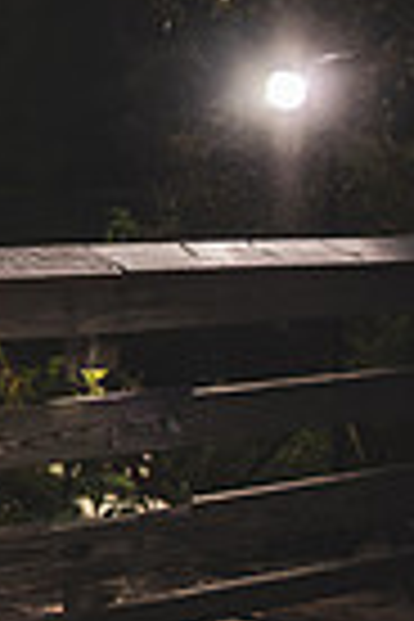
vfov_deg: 19.9
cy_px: 178
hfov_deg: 9.9
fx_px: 1759
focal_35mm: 102
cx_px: -849
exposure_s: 1/1600
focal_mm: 24
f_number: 2.8
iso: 200
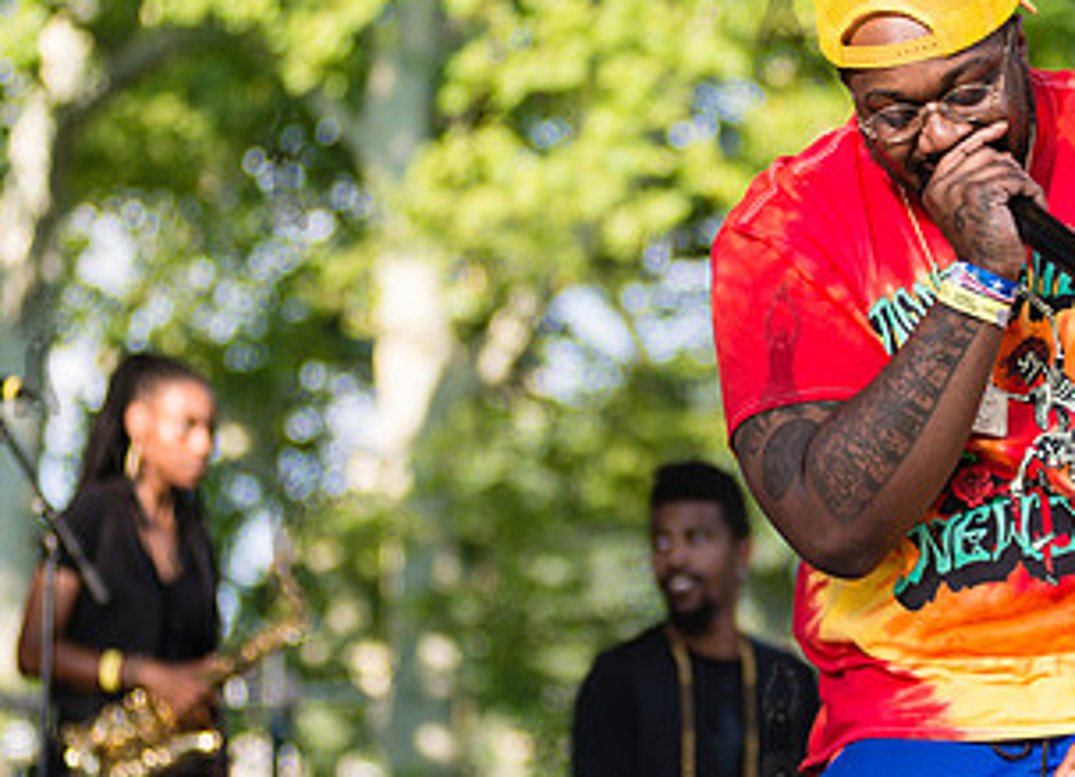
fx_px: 5272
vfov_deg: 8.4
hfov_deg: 11.6
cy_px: 325
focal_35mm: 172
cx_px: 823
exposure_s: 1/800
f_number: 2.8
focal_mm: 80
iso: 200
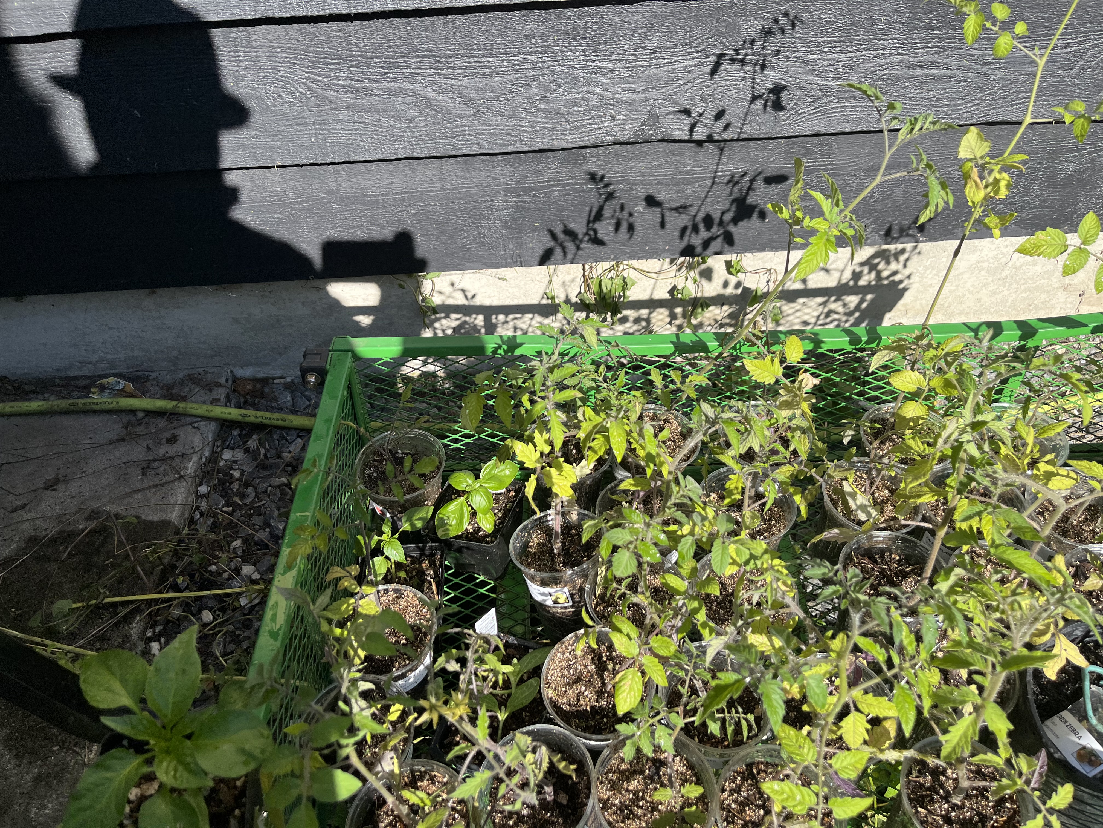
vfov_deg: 53.1
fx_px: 828
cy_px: 414
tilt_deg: -56.0
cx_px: 552
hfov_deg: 67.3
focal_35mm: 26
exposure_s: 1/1536
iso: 50
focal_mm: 5.1
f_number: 1.6
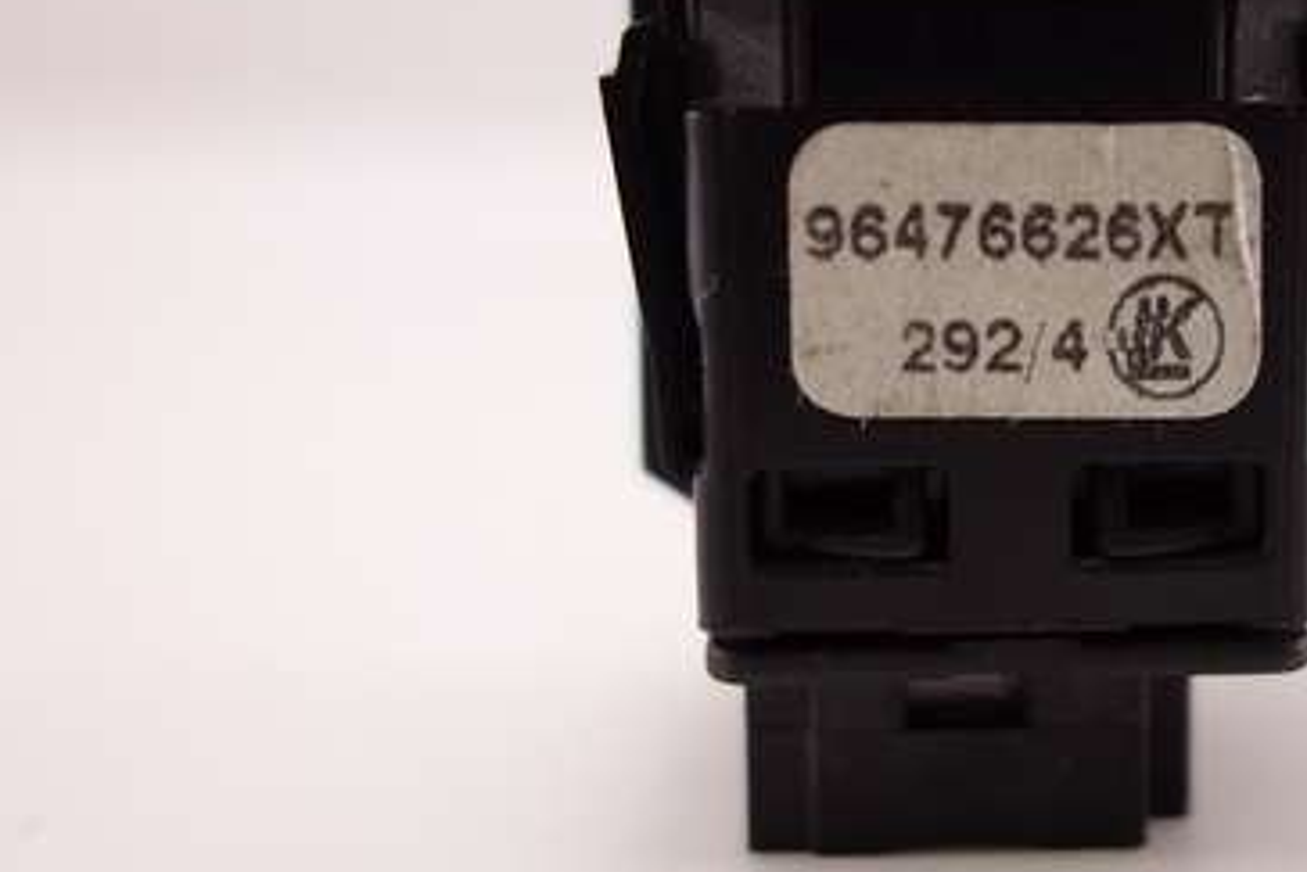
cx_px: 1031
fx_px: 2288
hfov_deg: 31.1
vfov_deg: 21.5
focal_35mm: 63
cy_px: 303
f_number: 2.2
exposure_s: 1/100
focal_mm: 10.4
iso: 125
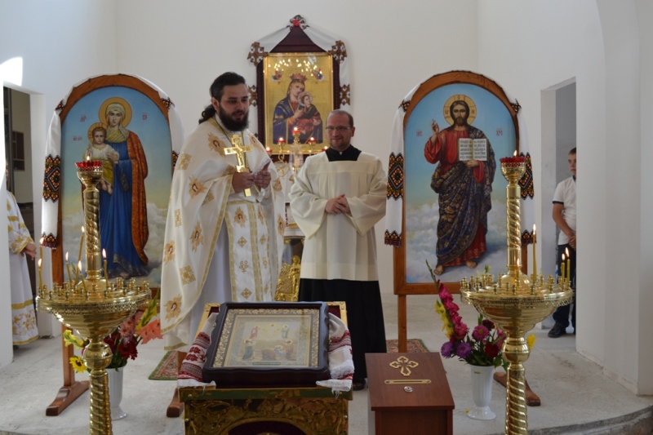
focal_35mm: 36
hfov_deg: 53.1
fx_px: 653
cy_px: 218
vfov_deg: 36.9
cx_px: 326
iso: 400
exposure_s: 1/125
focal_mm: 24
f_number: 5.6
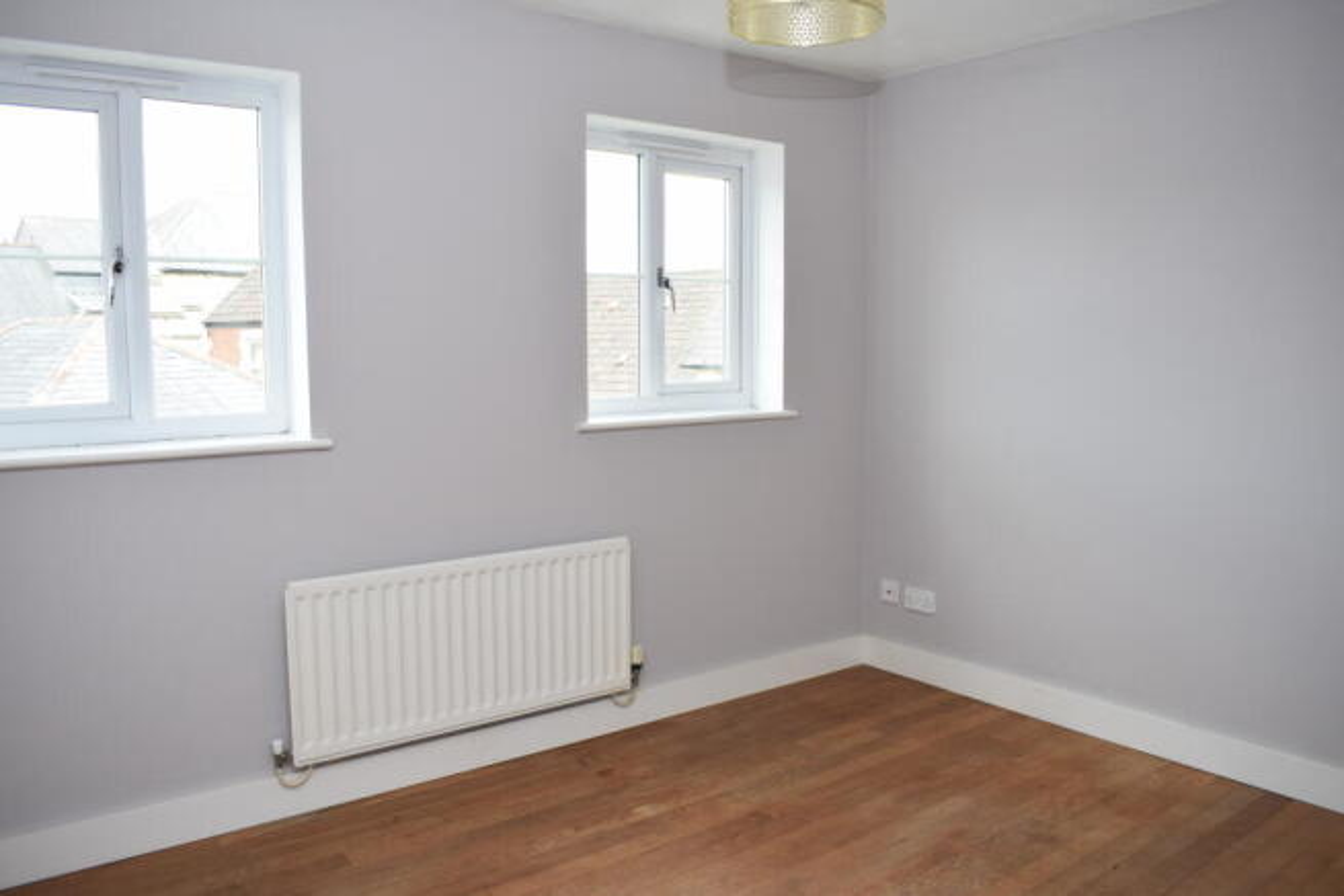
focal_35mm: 27
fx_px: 1008
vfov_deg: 48.0
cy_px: 448
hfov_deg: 67.4
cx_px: 672
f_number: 5.6
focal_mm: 18
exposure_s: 1/125
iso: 400
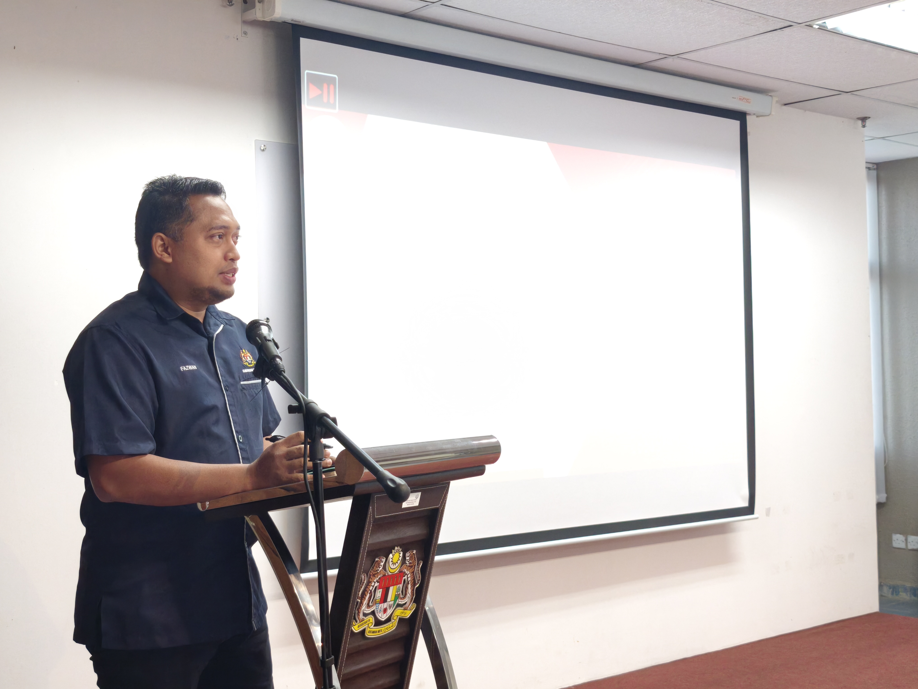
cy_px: 344
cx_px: 459
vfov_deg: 31.5
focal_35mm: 46
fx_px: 1220
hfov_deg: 41.2
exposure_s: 1/100
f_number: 1.6
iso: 320
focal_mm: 6.57
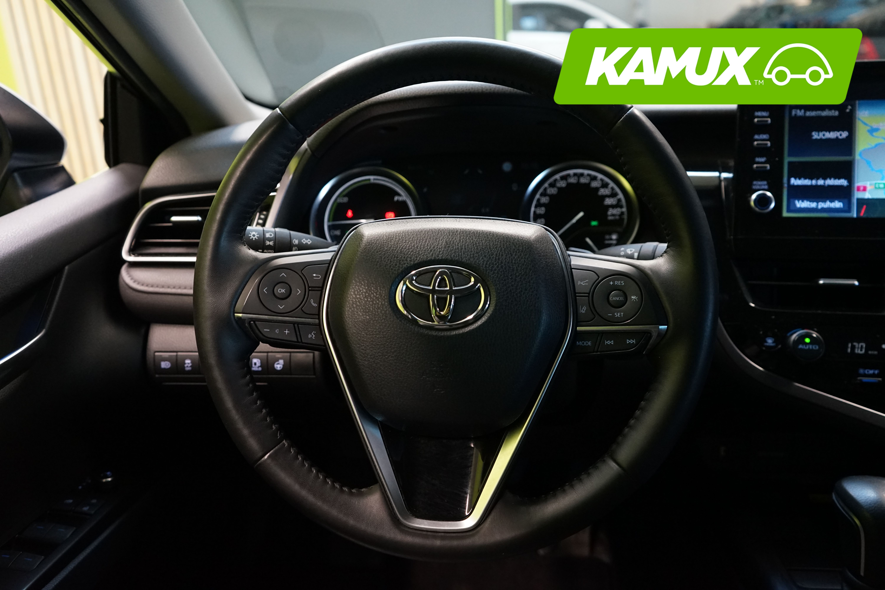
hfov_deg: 65.5
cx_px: 442
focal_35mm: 28
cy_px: 295
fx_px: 688
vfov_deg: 46.4
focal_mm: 28
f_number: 4.5
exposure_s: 1/30
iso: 3200
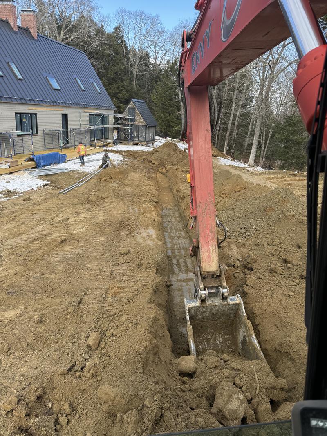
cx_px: 164
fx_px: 302
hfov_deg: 56.8
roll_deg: -4.3
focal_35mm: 24
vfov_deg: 71.6
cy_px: 218
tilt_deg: -18.7
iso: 80
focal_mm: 6.76
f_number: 1.78
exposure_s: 1/621
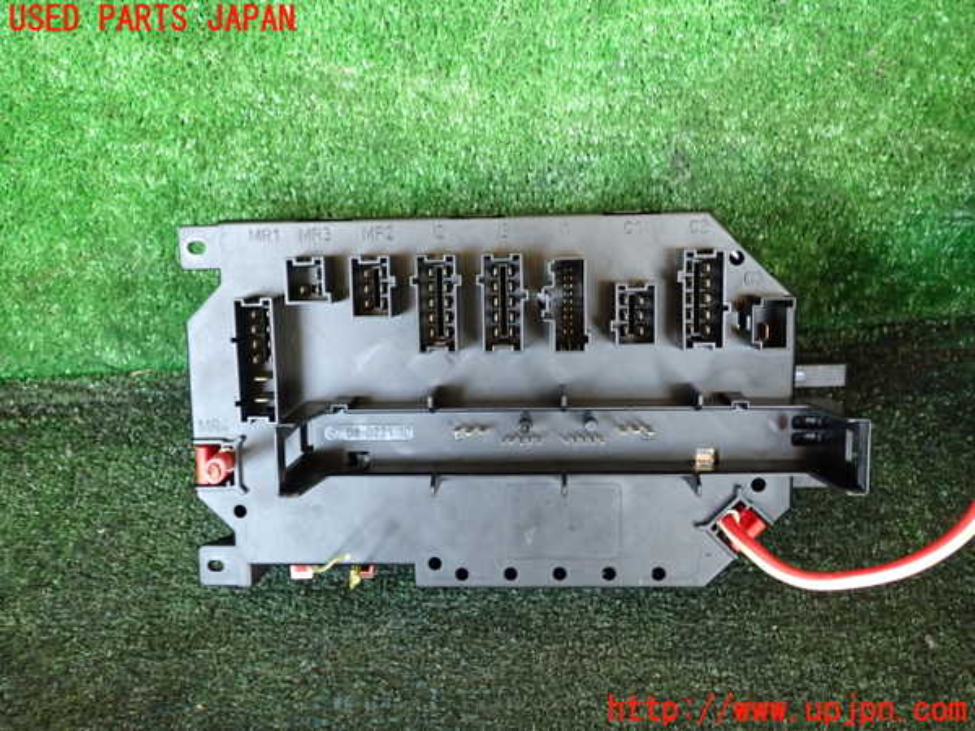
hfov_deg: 60.0
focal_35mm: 30
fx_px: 845
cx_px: 488
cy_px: 366
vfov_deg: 46.8
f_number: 2.3
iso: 500
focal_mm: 5.4
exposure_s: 1/30
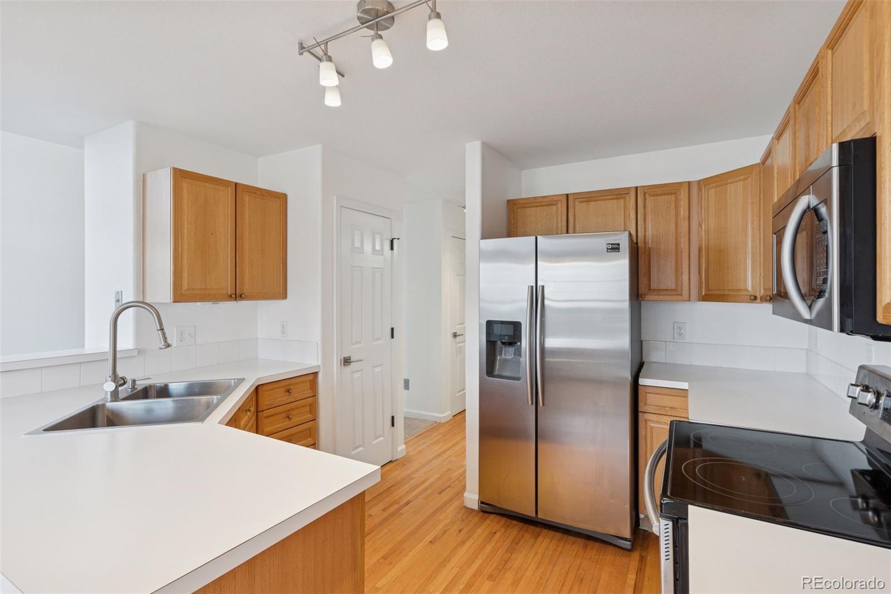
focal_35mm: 17
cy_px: 297
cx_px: 446
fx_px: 421
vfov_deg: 70.4
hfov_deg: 93.3
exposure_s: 1/15
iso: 400
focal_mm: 17
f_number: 9
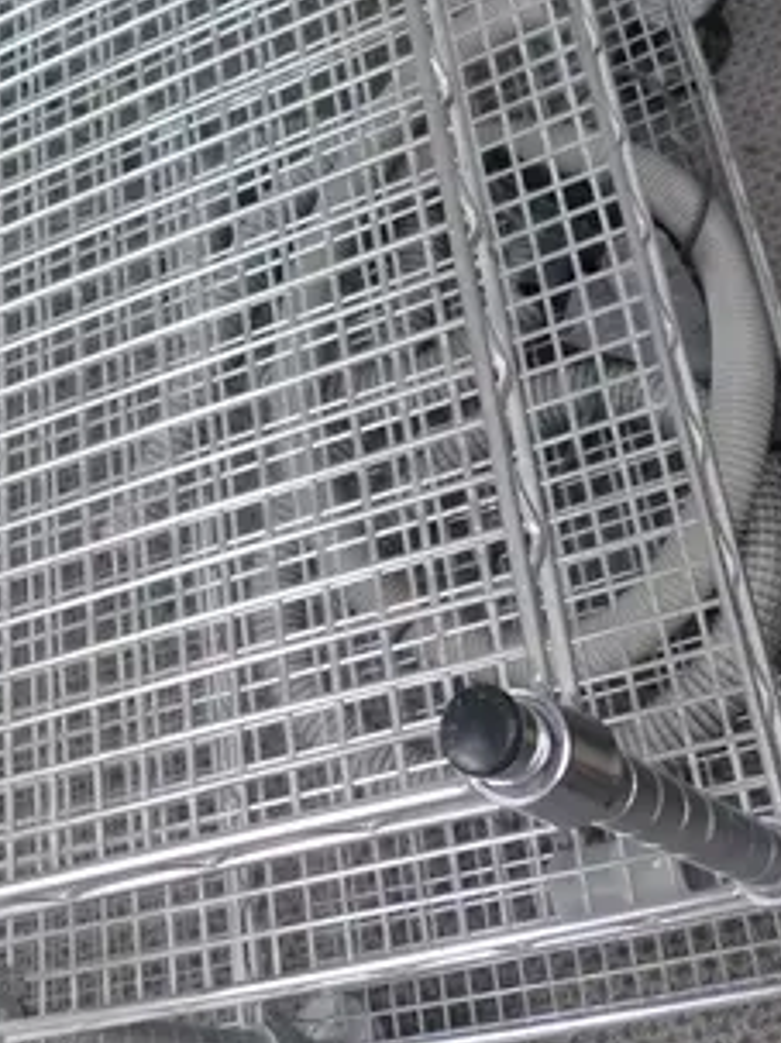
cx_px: 201
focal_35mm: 57
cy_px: 138
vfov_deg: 32.4
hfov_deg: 25.4
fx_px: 1716
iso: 125
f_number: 3
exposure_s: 1/30
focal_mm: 4
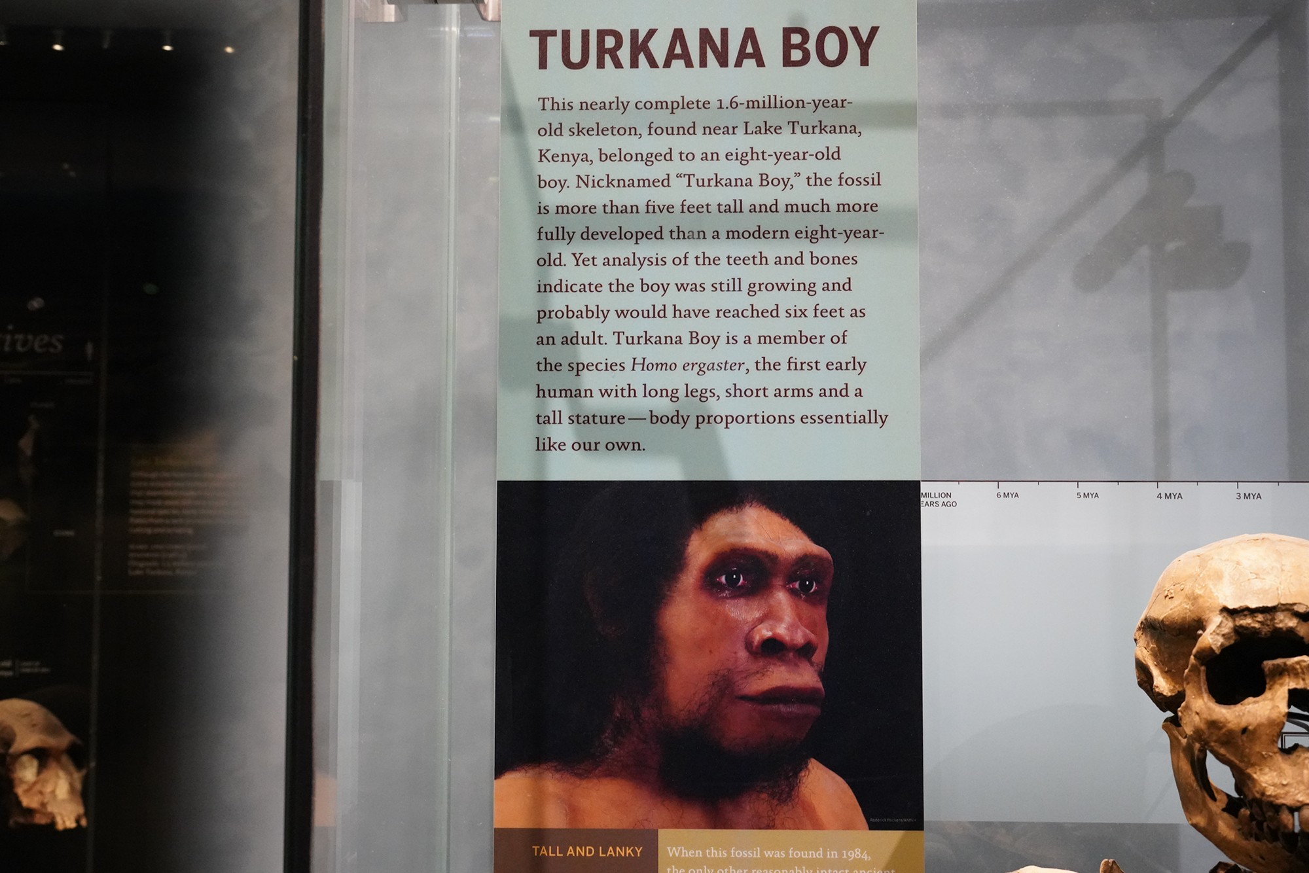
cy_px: 436
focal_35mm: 40
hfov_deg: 48.5
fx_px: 1455
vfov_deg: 33.4
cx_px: 654
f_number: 5.6
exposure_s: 1/80
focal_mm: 40
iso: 10000
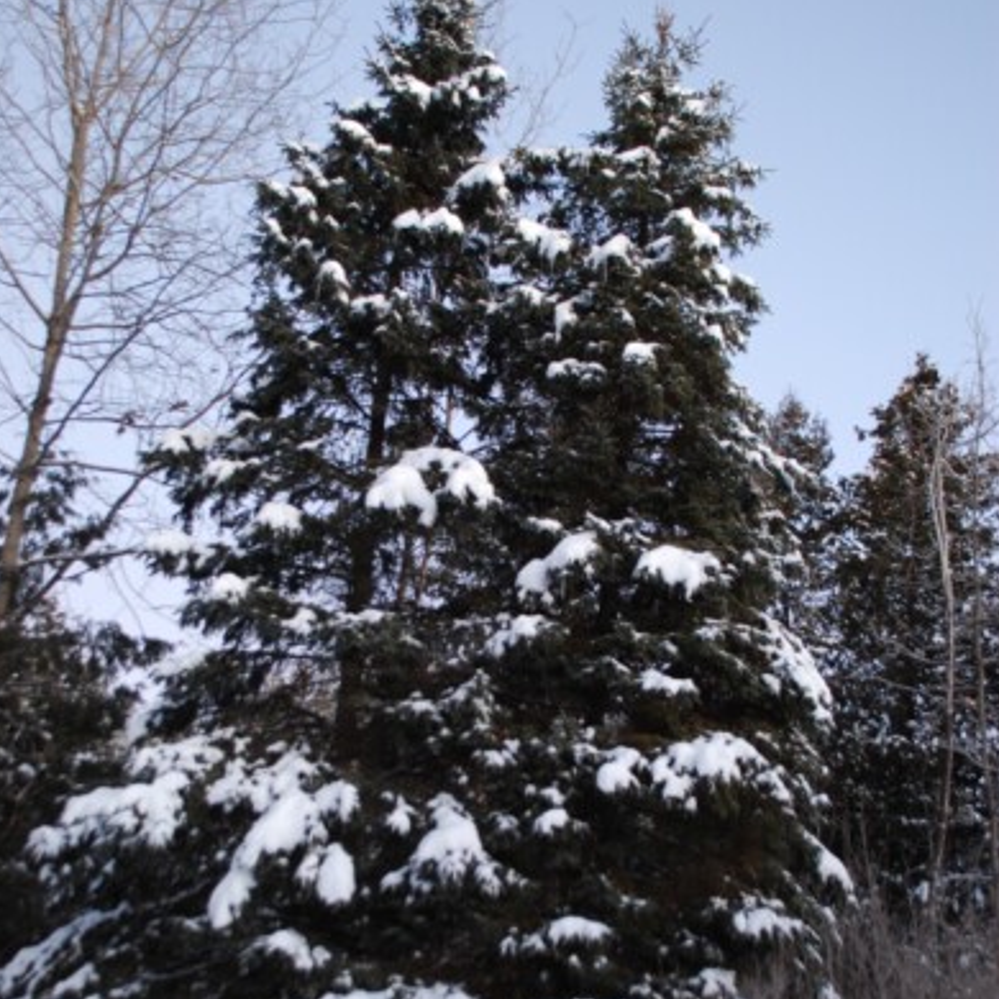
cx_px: 494
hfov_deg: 36.1
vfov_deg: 36.0
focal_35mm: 47
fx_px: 1535
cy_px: 587
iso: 400
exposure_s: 1/6
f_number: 4.2
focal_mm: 24
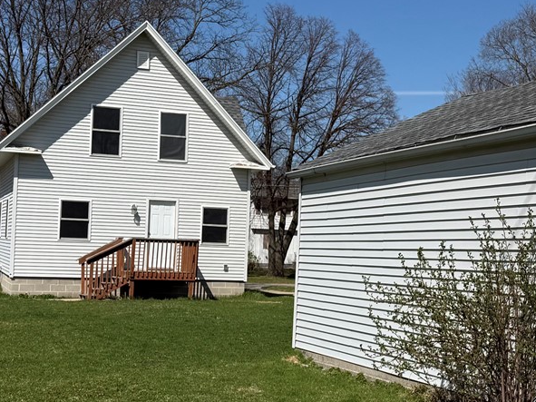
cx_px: 359
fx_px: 1006
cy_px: 230
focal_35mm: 65
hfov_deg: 29.6
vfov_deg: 22.6
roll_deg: -2.2
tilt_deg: +2.3
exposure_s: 1/9091
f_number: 1.78
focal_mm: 6.76
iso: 80
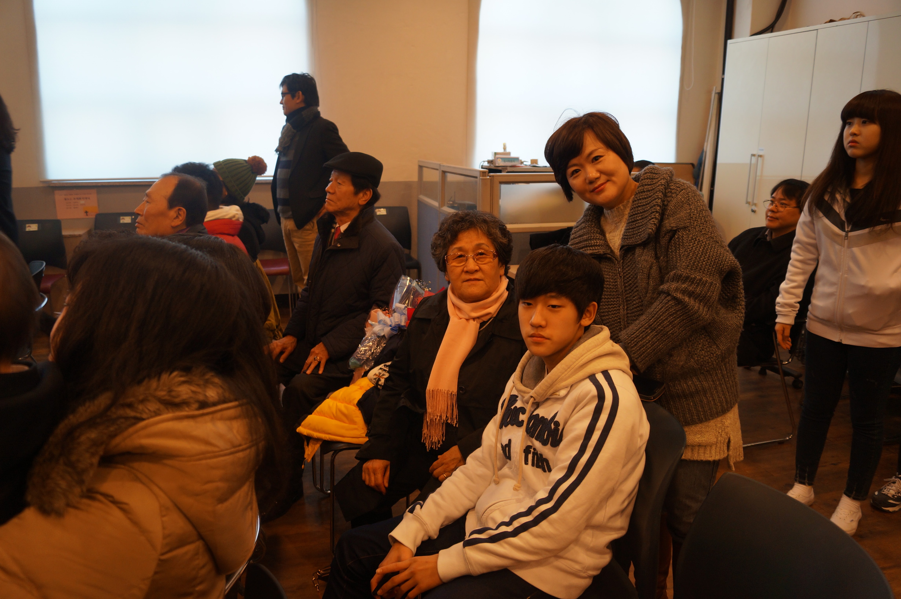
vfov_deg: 47.8
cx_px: 450
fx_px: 675
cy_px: 300
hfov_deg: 67.4
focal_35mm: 27
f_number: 3.5
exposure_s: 1/80
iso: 320
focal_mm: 18
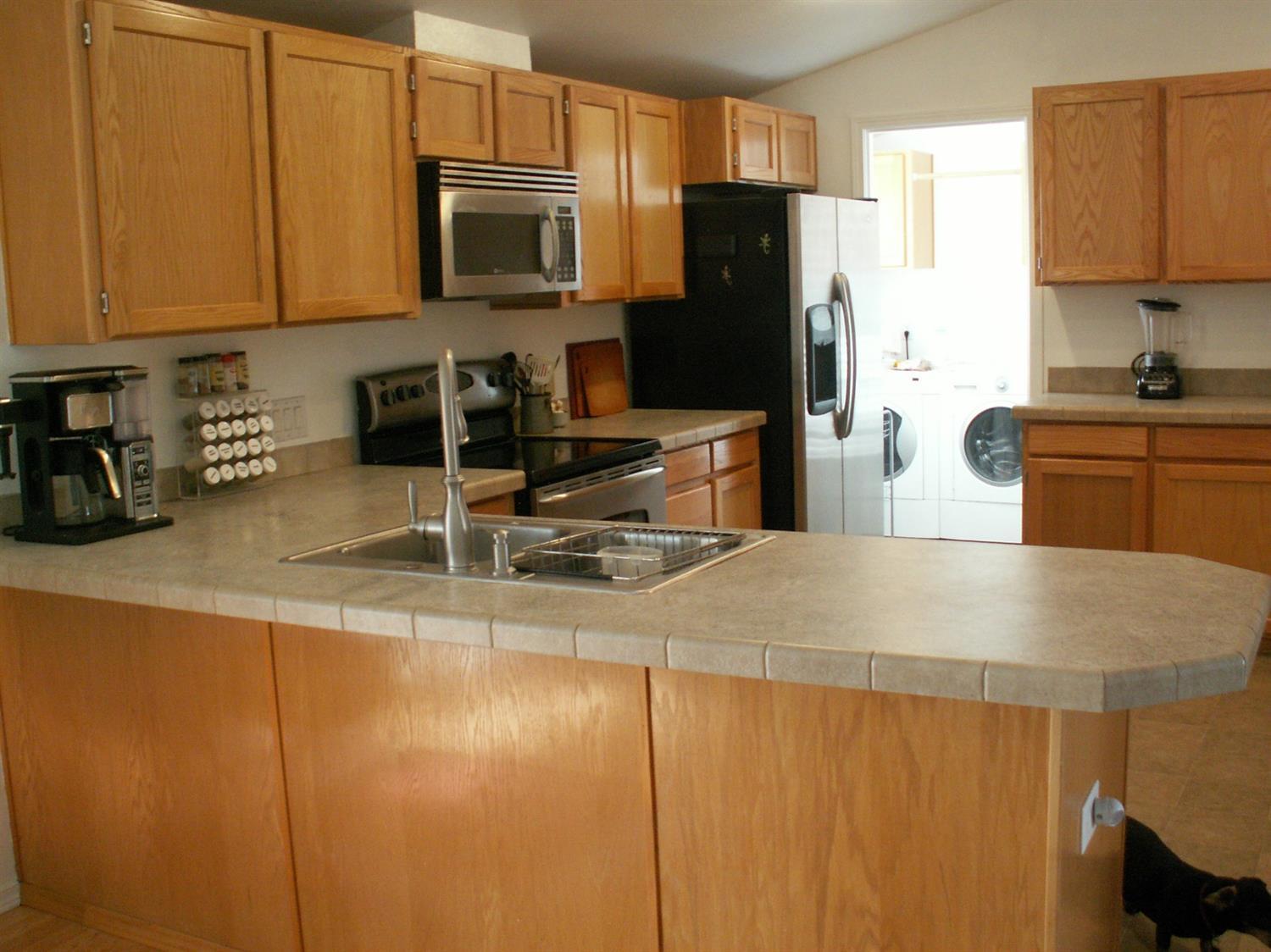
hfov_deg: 52.6
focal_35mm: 35
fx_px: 1285
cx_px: 636
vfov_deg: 40.7
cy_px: 476
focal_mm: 5.86
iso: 160
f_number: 2.8
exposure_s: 1/25
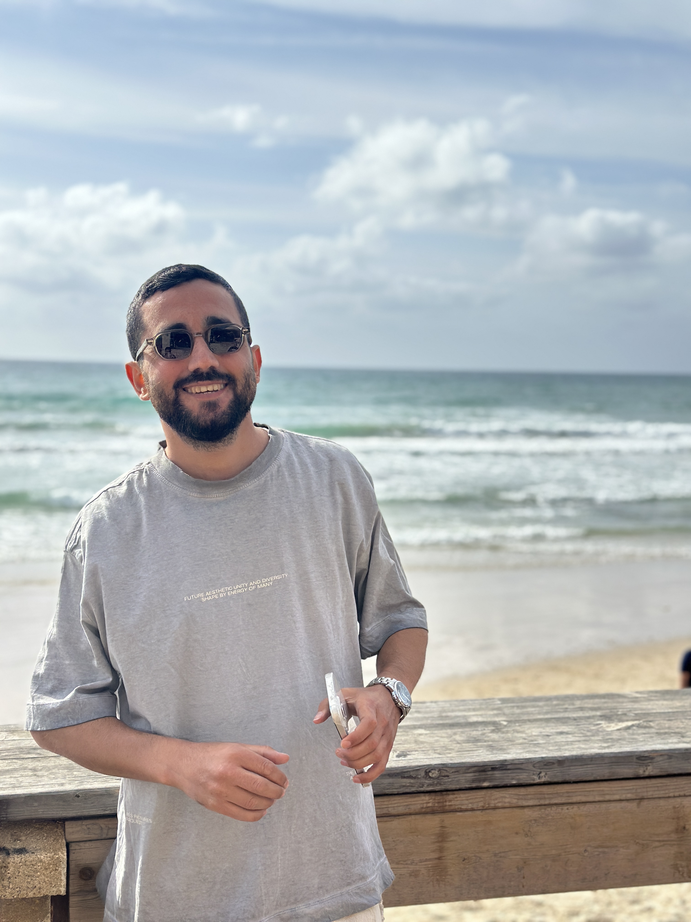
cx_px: 346
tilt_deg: -3.5
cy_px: 461
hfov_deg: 30.3
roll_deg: -0.9
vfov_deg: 39.7
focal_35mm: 48
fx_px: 1278
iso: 100
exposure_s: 1/8929
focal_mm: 6.86
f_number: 1.78
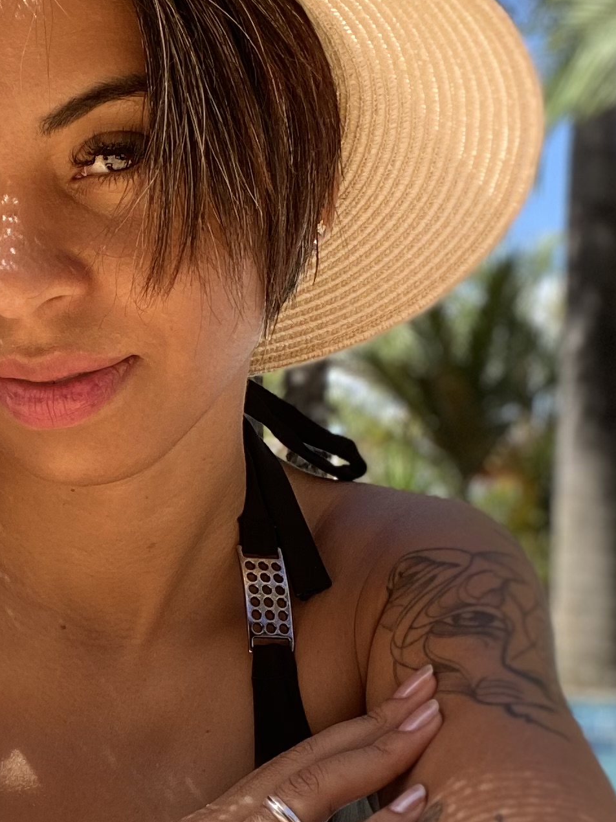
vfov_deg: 26.5
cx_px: 60
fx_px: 1732
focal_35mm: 73
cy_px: 541
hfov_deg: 19.8
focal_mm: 2.71
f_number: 2.2
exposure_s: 1/211
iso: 25
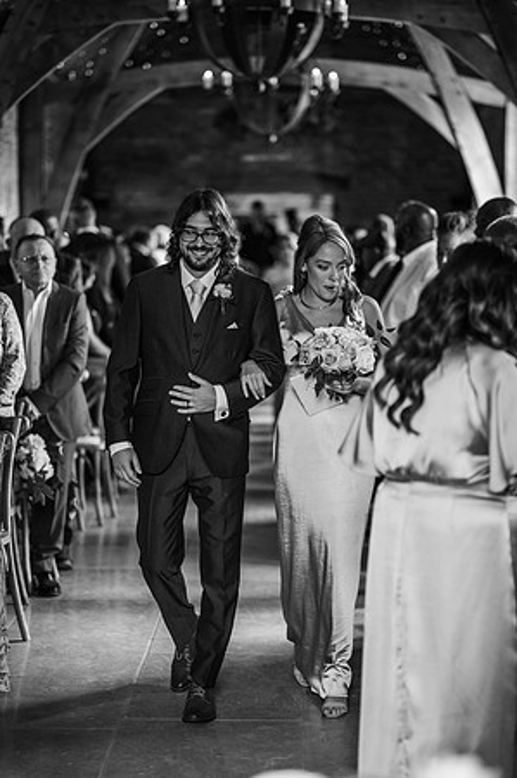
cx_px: 258
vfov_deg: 23.9
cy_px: 389
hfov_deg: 16.0
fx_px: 1835
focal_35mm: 85
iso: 450
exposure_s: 1/200
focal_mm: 85
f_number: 1.8
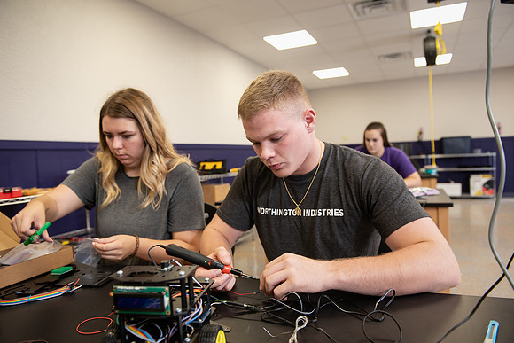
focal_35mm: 27
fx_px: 386
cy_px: 172
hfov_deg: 67.4
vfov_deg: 48.0
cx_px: 257
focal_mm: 27
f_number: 4
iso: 800
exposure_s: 1/125
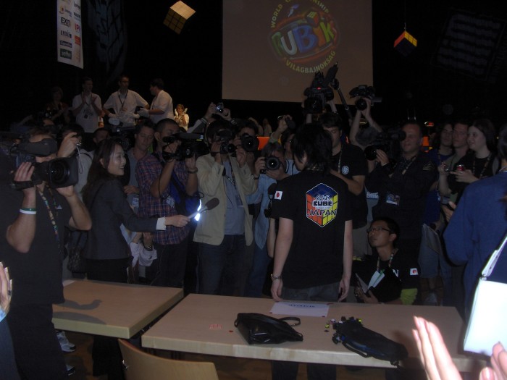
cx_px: 254
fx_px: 513
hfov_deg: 52.6
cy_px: 190
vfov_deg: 40.7
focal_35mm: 35
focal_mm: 5.8
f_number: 2.6
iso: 100
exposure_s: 1/60
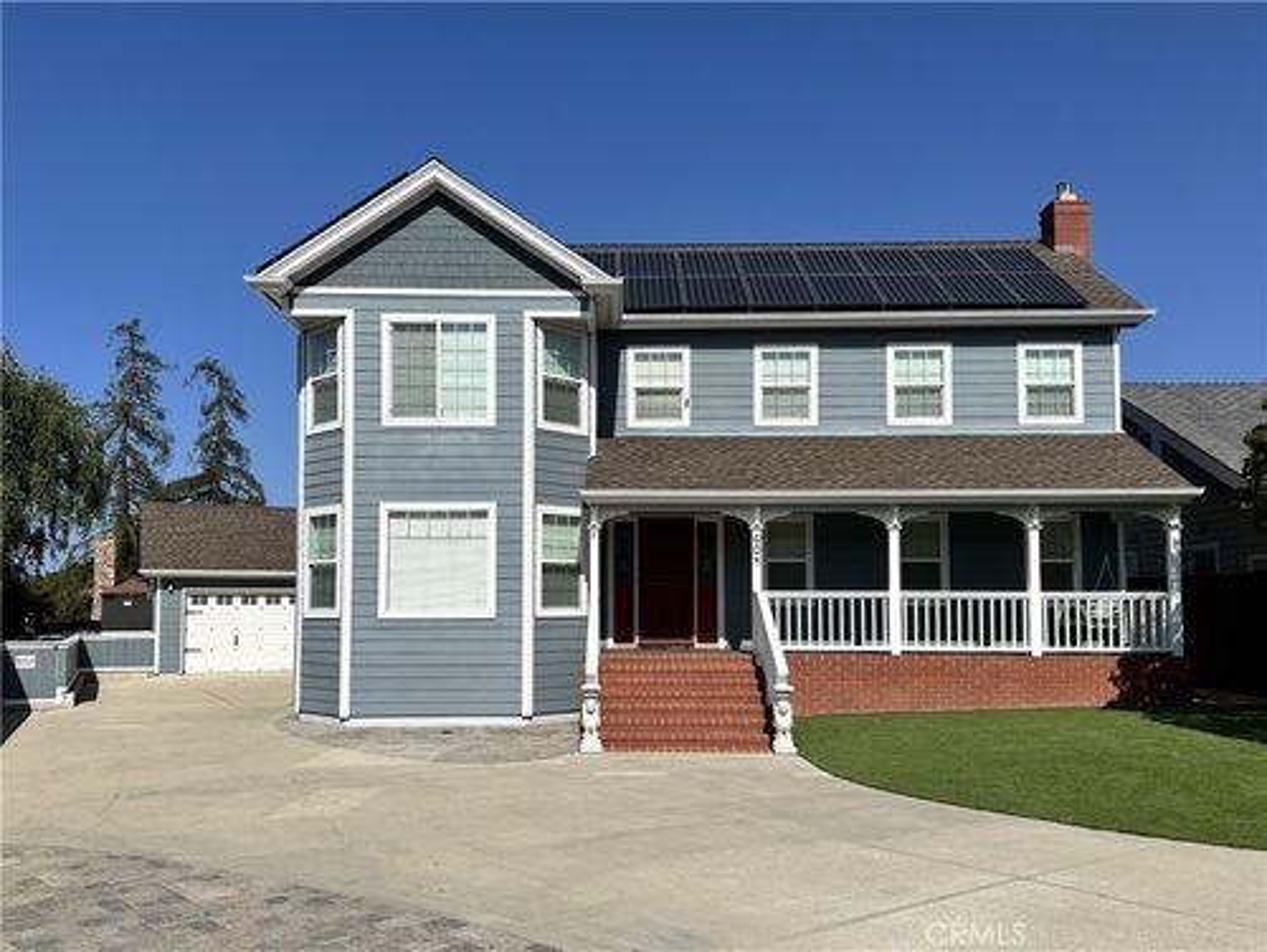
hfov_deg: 71.5
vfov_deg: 56.9
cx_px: 634
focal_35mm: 24
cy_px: 476
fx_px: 879
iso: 80
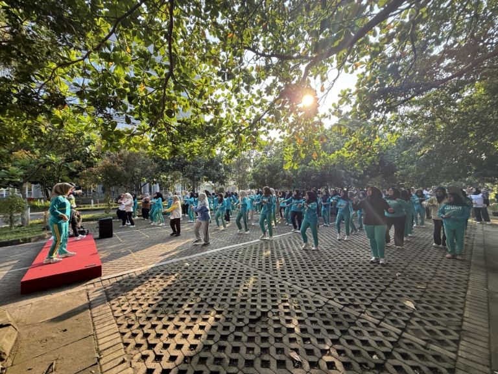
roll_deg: +0.8
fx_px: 201
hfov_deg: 102.1
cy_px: 187
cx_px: 249
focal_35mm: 14
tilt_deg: +3.0
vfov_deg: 85.7
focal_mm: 2.22
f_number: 2.2
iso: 64
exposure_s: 1/355
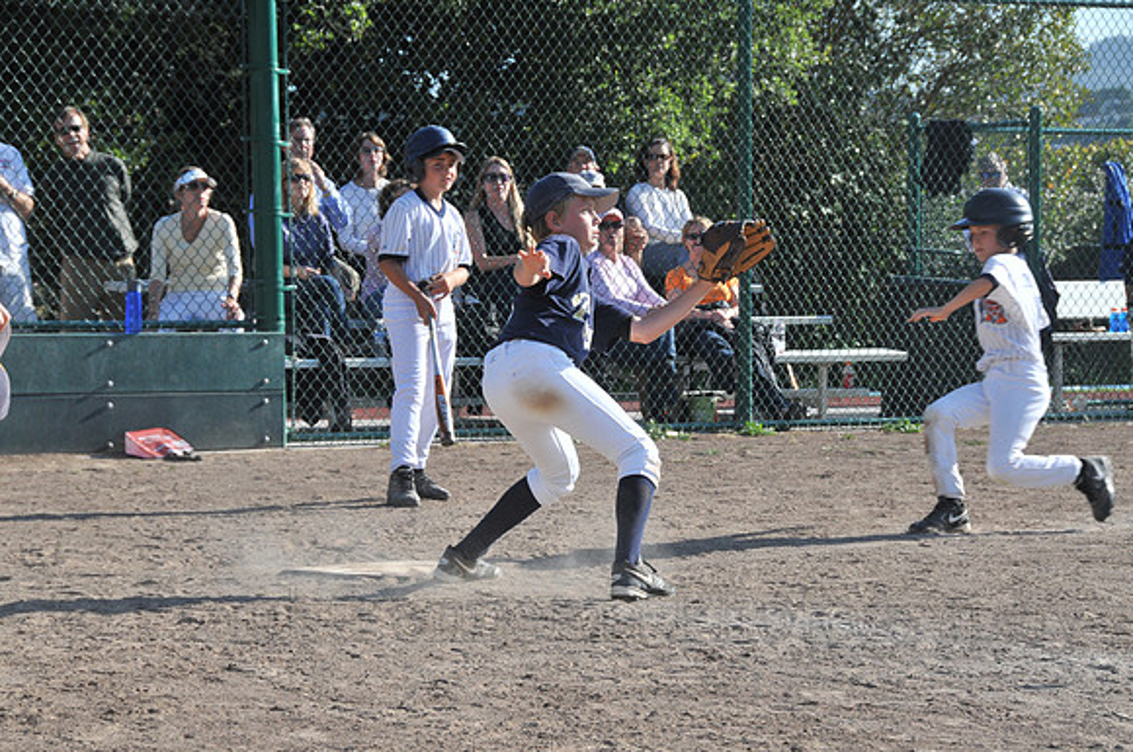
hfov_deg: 17.1
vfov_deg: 11.4
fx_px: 3771
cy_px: 376
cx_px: 566
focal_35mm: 120
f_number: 11
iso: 400
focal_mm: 80
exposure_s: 1/500
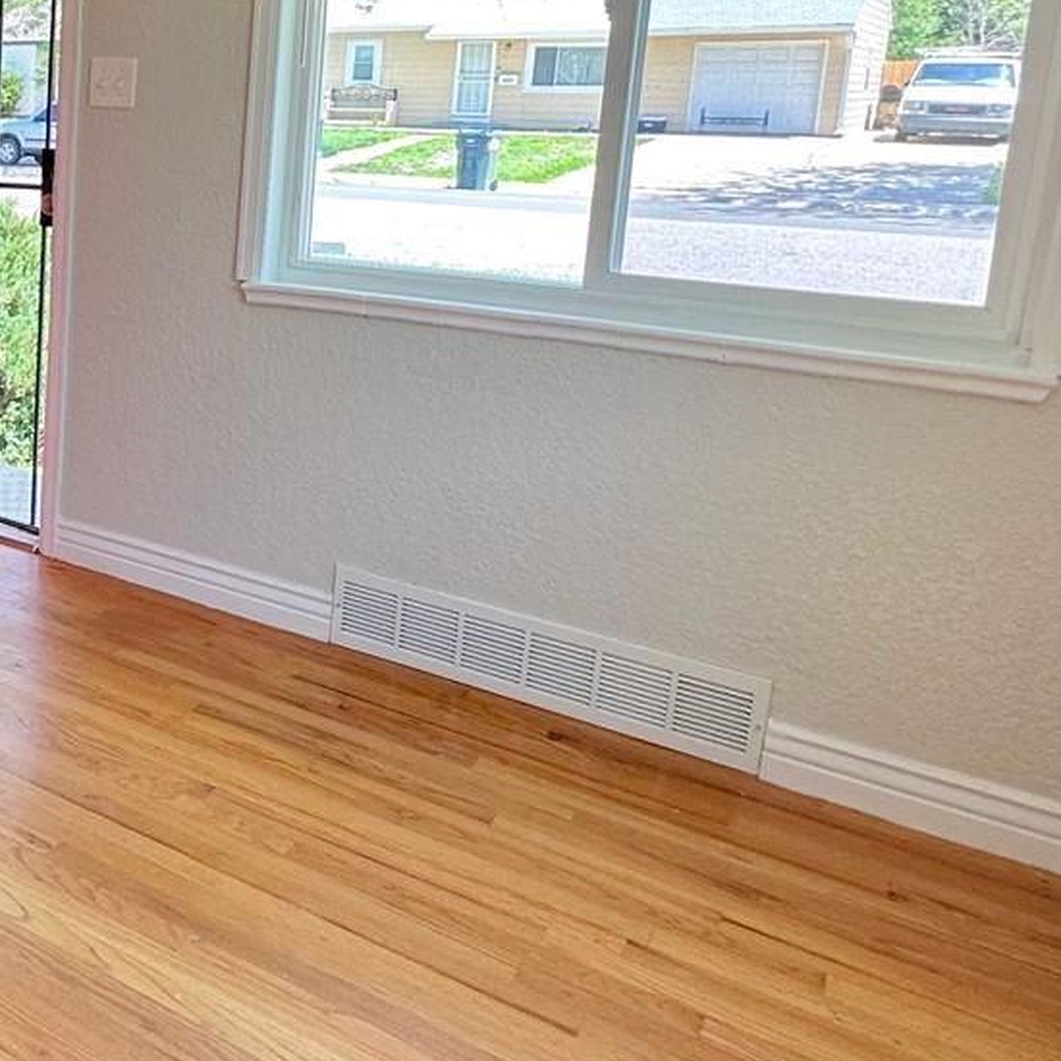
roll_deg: -0.7
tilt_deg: -9.5
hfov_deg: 35.8
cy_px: 284
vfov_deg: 44.7
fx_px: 1248
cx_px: -216
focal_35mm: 36
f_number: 2.2
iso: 50
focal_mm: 2.22
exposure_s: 1/120
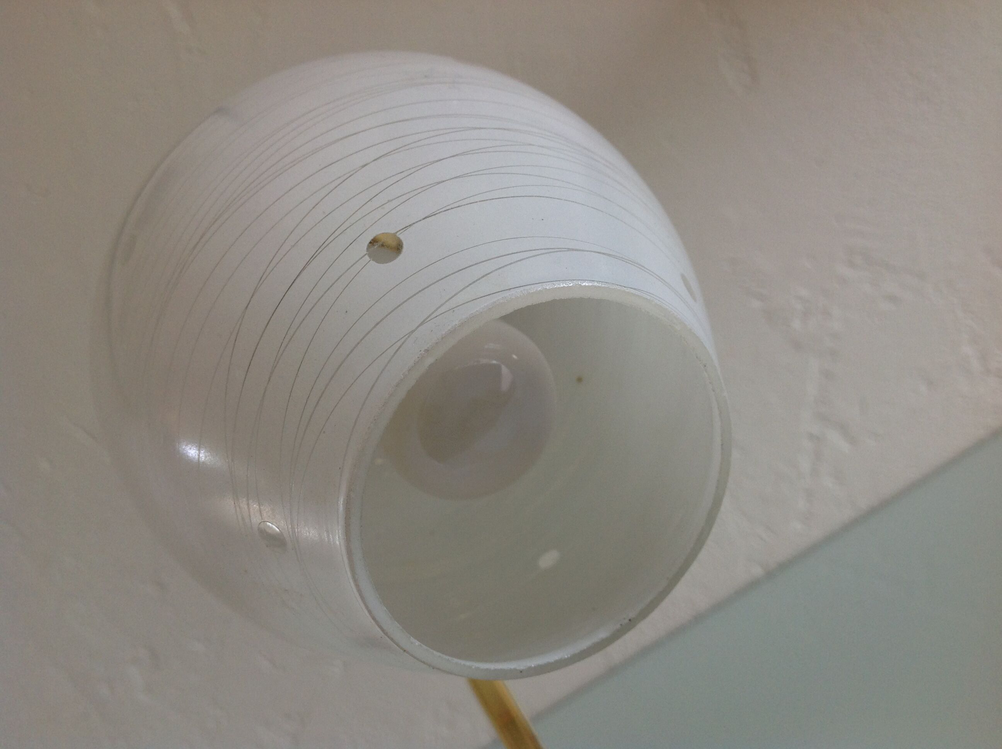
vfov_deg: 40.6
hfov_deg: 52.7
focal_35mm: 35
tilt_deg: +1.0
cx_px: 501
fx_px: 1012
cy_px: 374
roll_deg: +32.1
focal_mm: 4.28
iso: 50
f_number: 2.4
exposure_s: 1/24
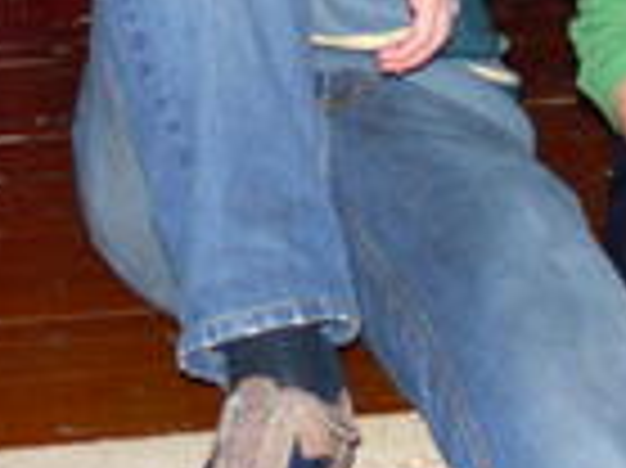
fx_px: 2512
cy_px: -256
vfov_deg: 10.3
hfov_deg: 14.0
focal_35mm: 139
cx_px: 631
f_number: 2.8
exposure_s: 1/30
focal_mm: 8.8
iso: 100
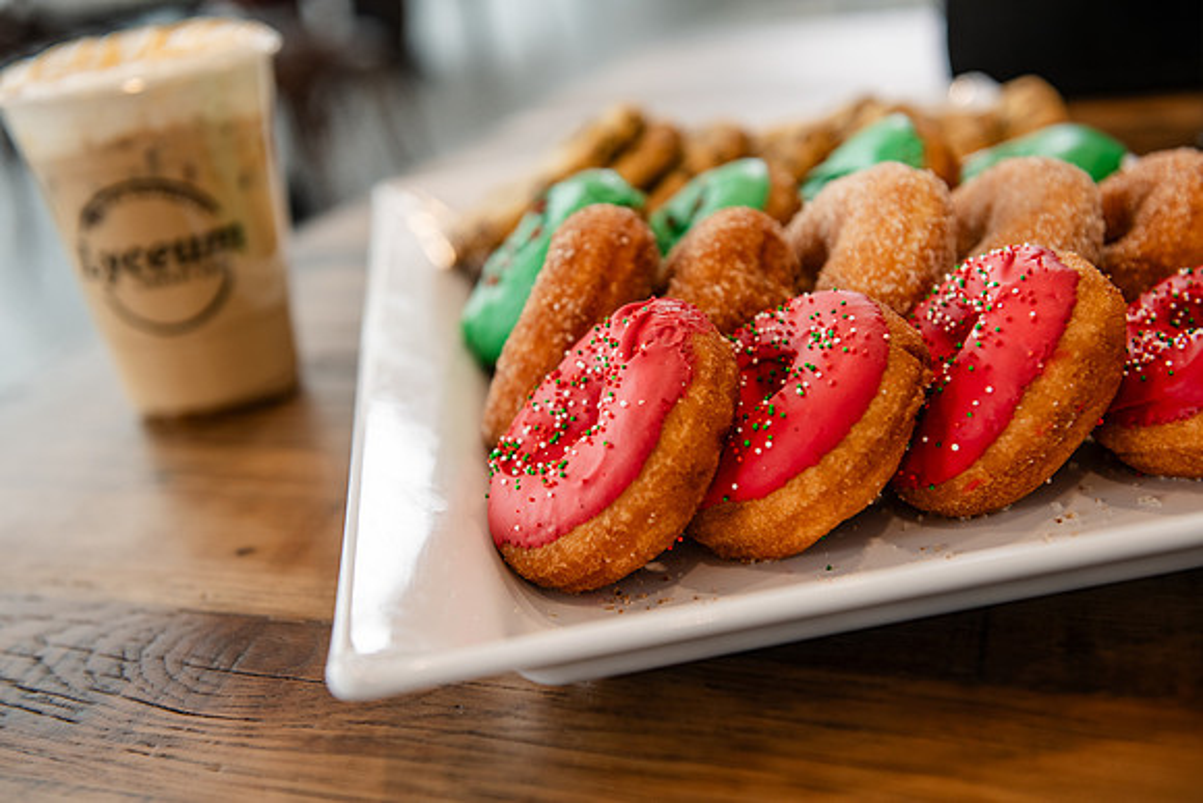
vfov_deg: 26.0
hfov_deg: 38.2
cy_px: 402
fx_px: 1738
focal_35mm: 52
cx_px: 602
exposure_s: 1/200
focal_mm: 52
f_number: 3.5
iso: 500
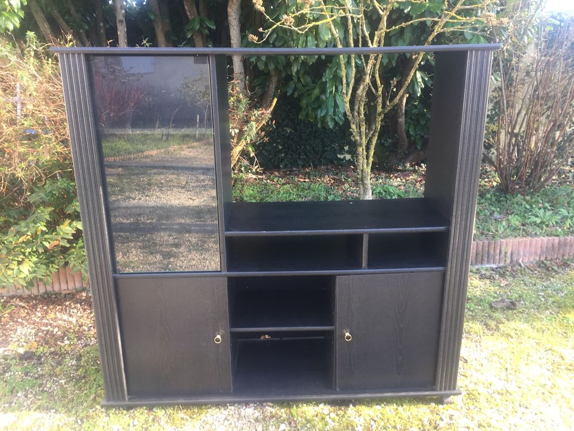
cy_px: 216
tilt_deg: -16.6
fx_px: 481
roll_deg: -0.1
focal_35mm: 29
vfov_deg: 48.2
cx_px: 287
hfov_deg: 61.7
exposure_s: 1/50
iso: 32
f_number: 2.2
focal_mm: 4.15
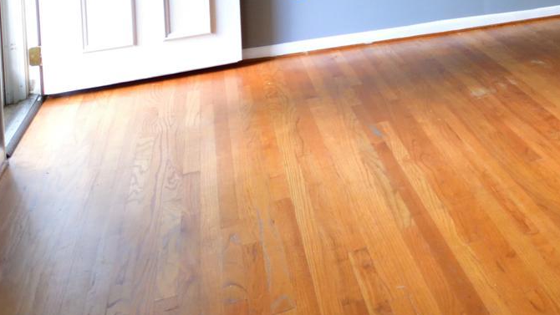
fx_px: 713
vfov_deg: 21.6
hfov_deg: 33.0
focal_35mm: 48
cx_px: 711
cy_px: -133
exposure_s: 1/60
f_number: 4
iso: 2000
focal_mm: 10
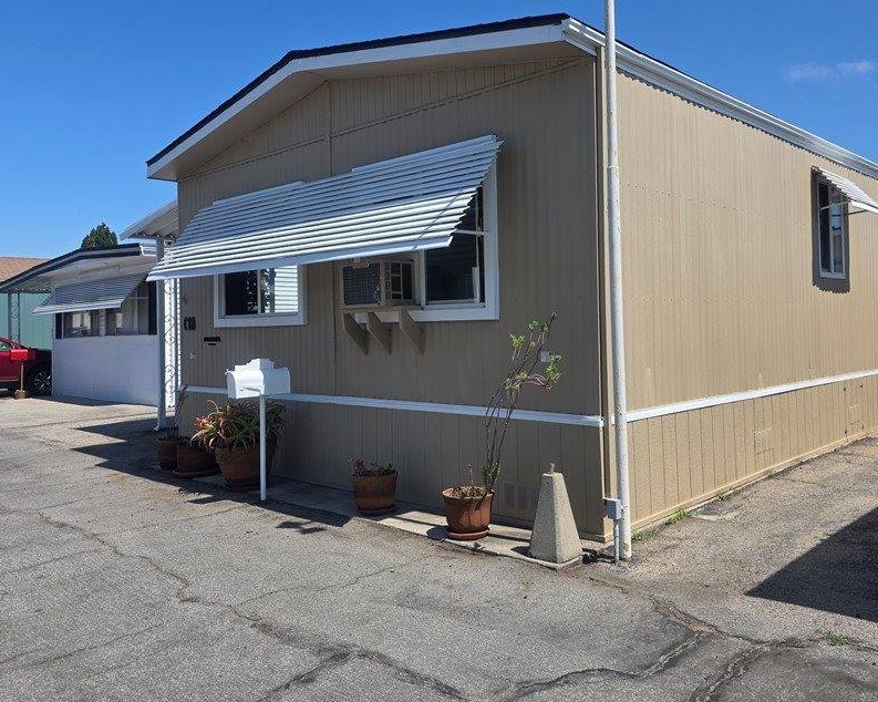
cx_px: 489
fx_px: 753
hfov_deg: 60.3
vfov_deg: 49.9
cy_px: 313
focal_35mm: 29
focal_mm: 6.3
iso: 80
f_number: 1.7
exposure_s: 1/5778
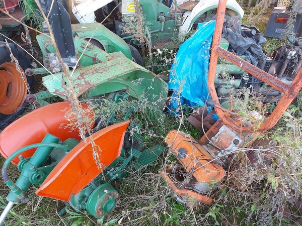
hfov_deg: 71.6
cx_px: 151
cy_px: 113
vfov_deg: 56.8
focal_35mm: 24
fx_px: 209
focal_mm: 5.23
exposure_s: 1/60
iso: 80
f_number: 1.8
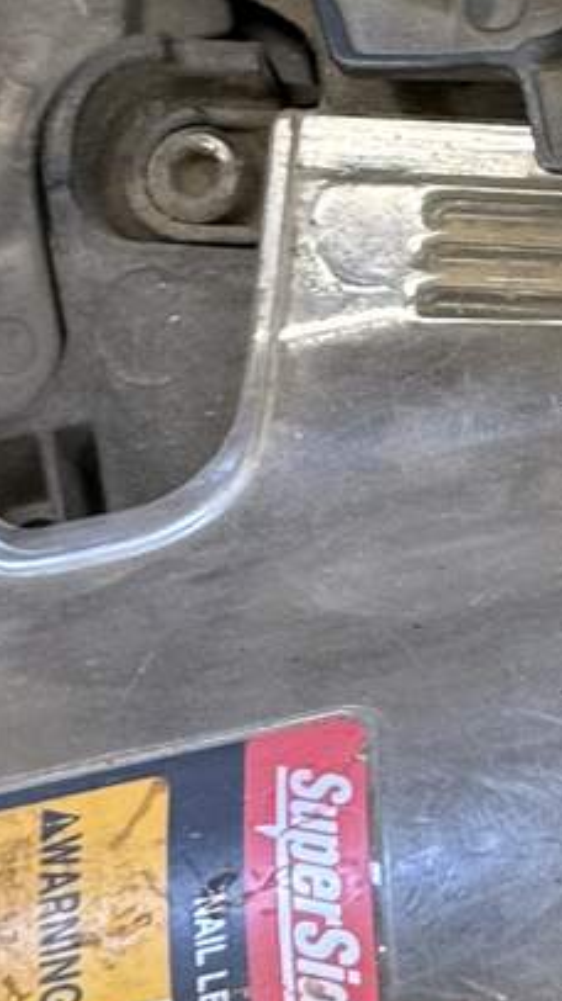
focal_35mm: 206
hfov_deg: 5.6
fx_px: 5464
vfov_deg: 10.4
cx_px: 1447
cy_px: -22
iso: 100
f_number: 1.78
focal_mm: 6.76
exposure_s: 1/50
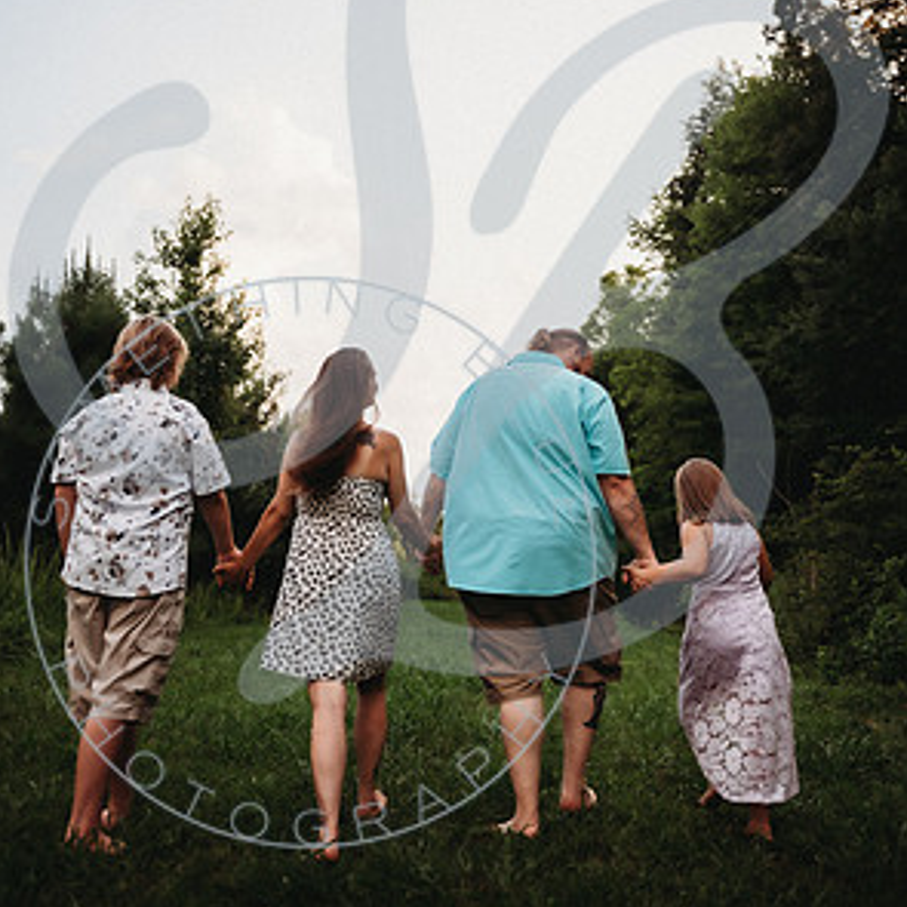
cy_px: 329
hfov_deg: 47.2
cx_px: 449
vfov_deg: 46.7
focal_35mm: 35
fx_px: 1038
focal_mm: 27
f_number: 2.8
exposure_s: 1/640
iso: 100
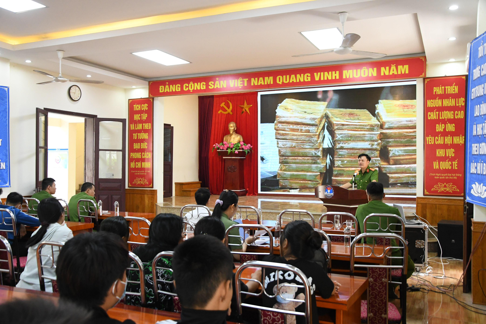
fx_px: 445
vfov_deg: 40.0
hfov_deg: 57.2
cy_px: 162
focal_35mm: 33
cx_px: 243
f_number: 5.6
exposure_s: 1/200
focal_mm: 22
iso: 3200
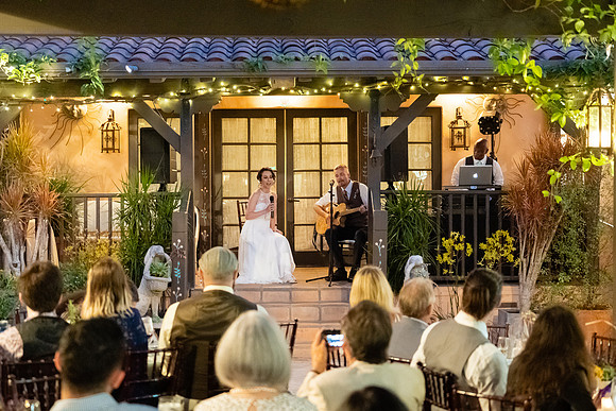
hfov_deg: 28.2
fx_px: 1225
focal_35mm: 72
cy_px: 206
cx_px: 308
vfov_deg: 19.0
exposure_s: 1/60
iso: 8000
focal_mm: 70
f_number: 4
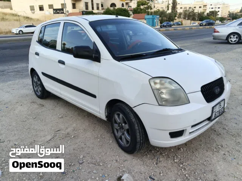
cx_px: 121
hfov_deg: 73.9
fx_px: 161
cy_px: 90
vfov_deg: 58.9
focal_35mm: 23
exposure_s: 1/113
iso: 50
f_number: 1.6
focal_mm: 4.11
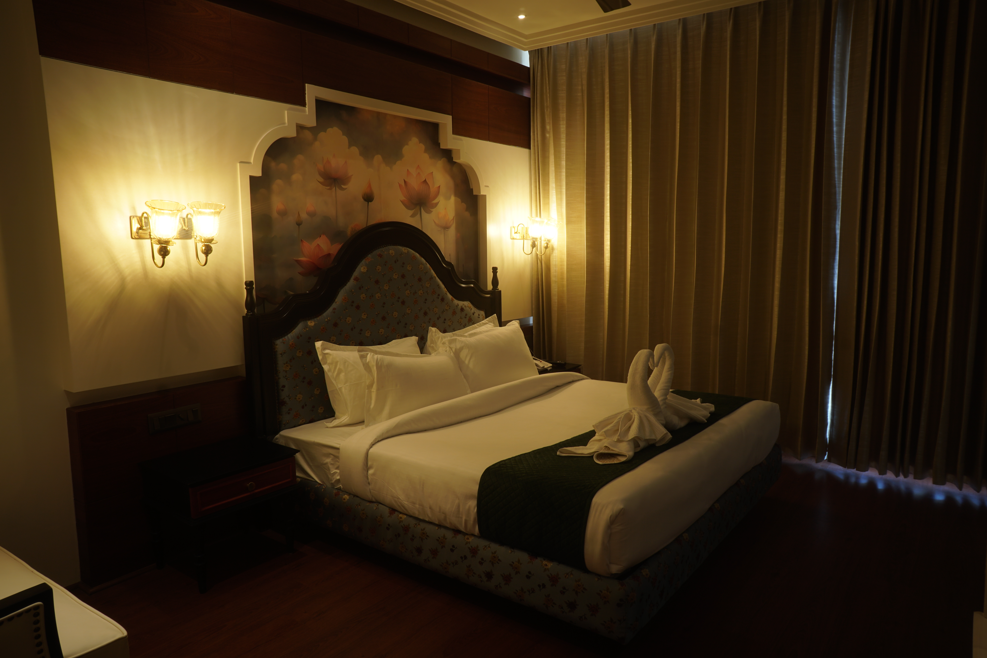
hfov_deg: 73.7
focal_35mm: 24
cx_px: 494
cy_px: 329
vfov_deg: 53.1
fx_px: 658
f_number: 11
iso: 100
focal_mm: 16
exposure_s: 1/2.5
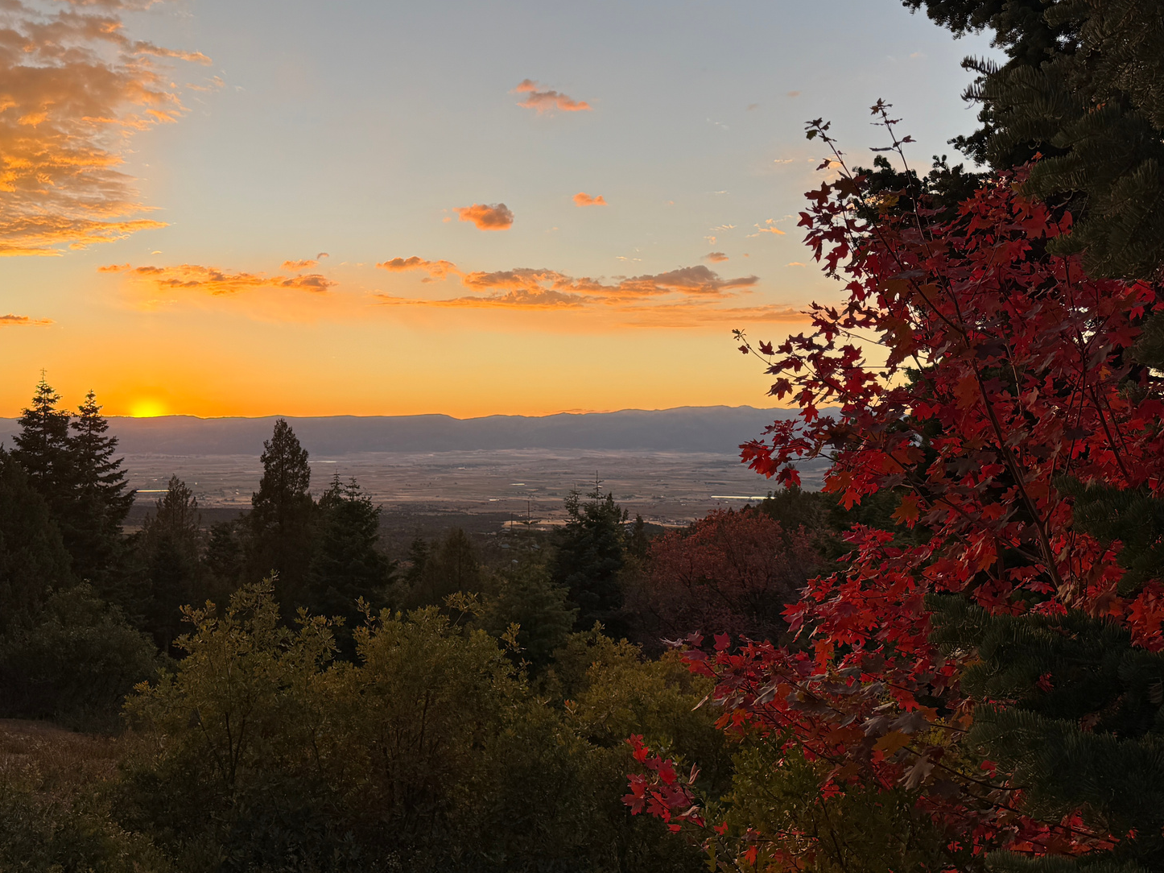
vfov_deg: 41.7
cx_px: 493
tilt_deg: +2.2
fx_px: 1143
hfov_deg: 53.7
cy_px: 384
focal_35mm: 34
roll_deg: -0.7
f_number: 1.78
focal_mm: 6.76
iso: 100
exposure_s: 1/689
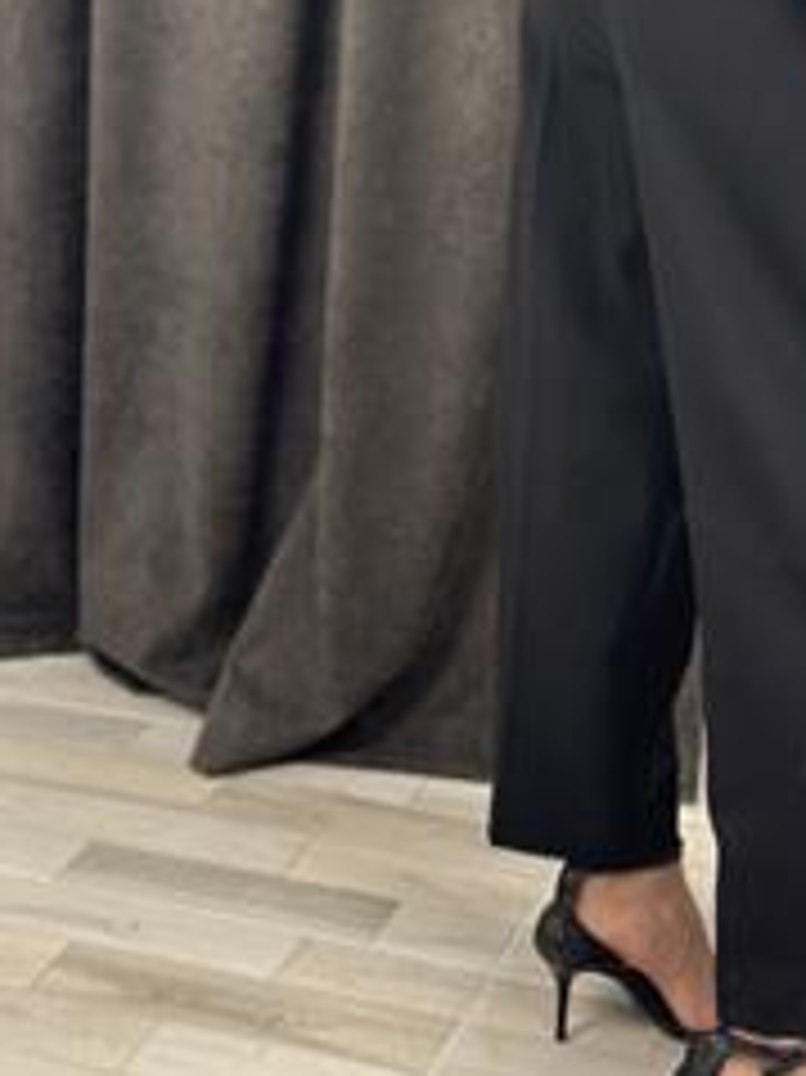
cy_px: 227
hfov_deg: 17.6
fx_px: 2579
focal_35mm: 83
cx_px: 621
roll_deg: -0.1
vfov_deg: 23.3
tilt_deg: -35.5
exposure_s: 1/50
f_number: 1.78
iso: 125
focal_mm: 6.86
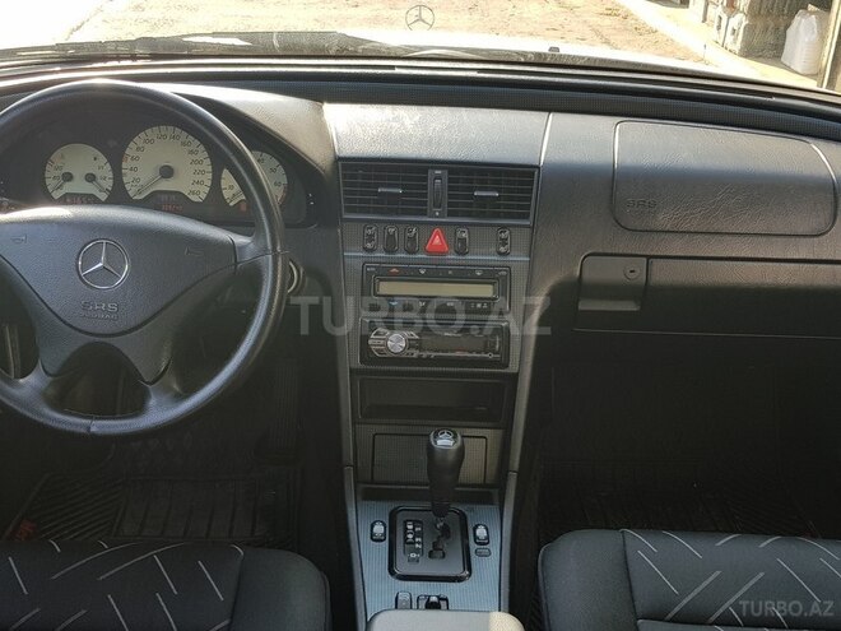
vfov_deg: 53.1
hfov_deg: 67.3
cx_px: 420
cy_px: 316
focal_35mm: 26
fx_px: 632
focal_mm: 4.2
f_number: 1.7
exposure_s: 1/428
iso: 40
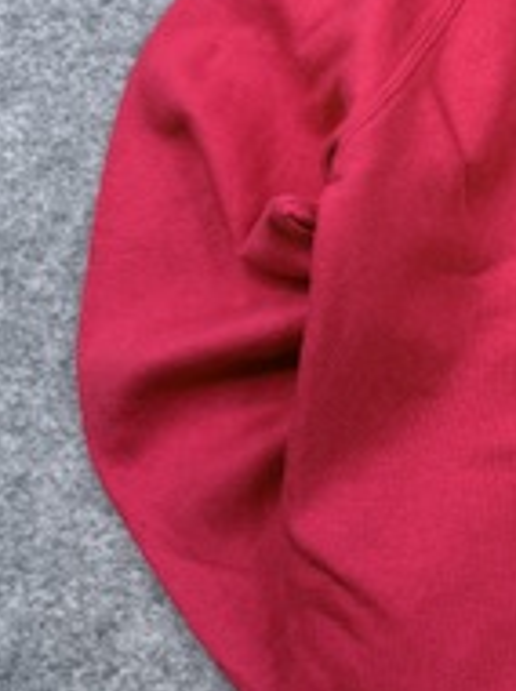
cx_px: 785
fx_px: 1614
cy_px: 135
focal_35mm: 81
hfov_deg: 16.5
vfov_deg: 23.8
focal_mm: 6.76
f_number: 1.78
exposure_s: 1/100
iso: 64
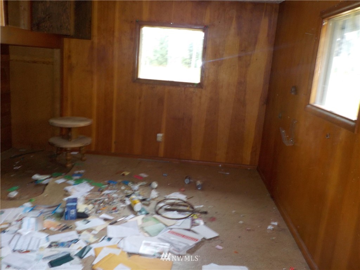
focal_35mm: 30
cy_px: 135
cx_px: 180
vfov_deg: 46.8
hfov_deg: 60.0
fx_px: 312
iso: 200
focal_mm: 4.1
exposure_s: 1/30
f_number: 3.3
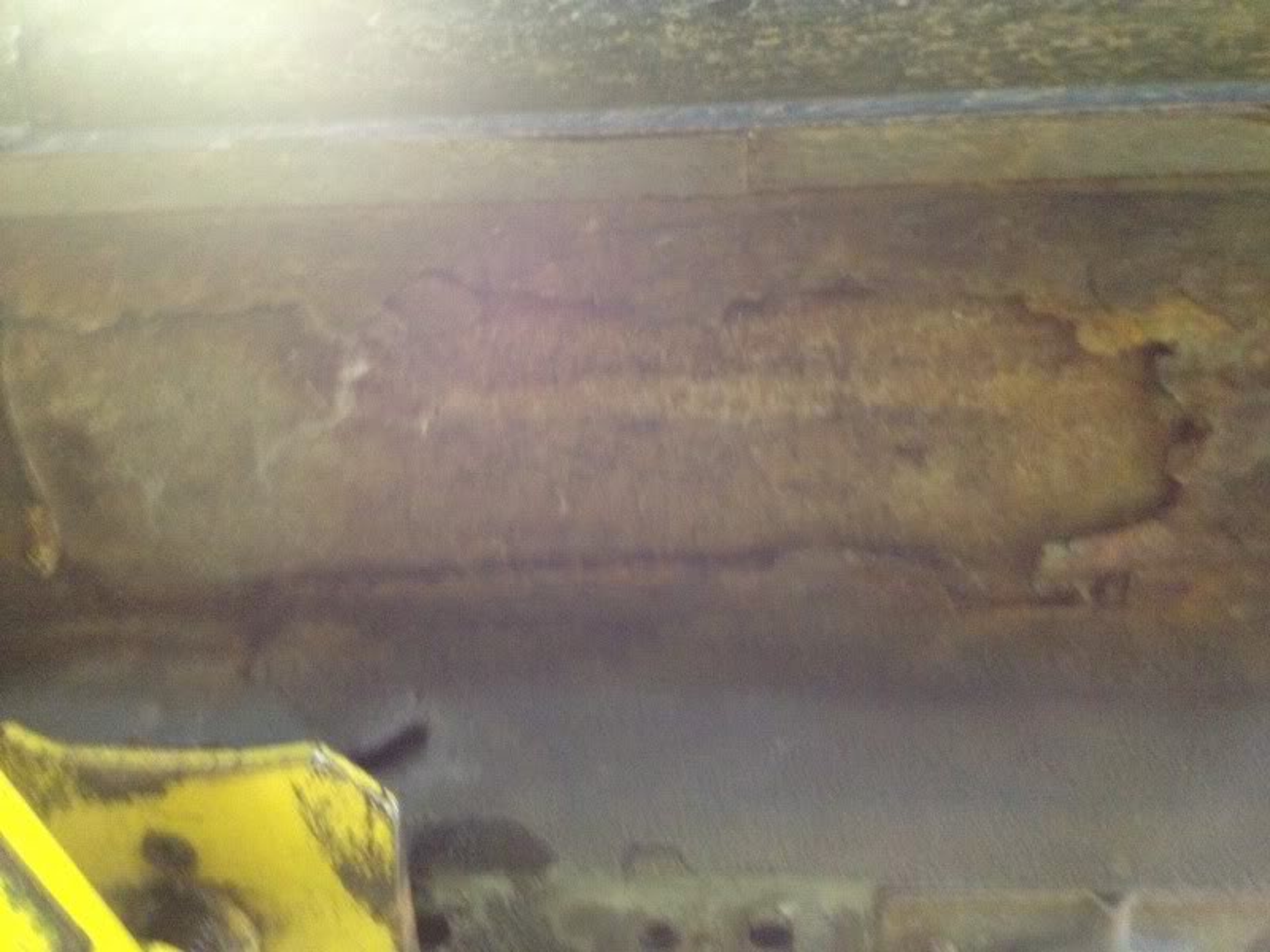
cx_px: 635
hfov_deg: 52.6
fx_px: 1284
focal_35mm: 35
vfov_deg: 40.7
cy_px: 476
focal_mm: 4.3
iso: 640
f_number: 2.4
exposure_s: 1/15
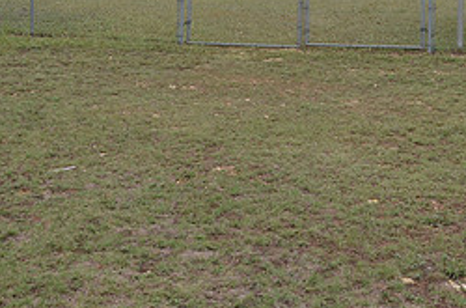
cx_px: 343
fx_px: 854
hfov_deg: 30.1
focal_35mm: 66
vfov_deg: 19.6
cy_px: -22
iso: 200
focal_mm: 19
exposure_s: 1/250
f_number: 8
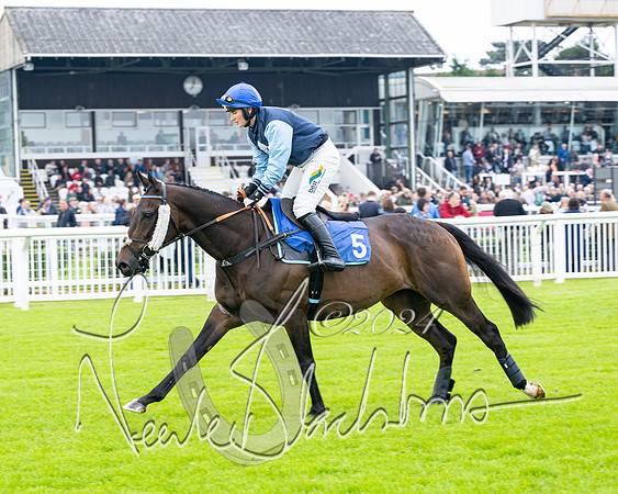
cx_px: 264
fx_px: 1792
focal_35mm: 98
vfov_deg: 15.7
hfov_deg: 19.6
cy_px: 258
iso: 400
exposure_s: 1/500
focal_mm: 70
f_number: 4
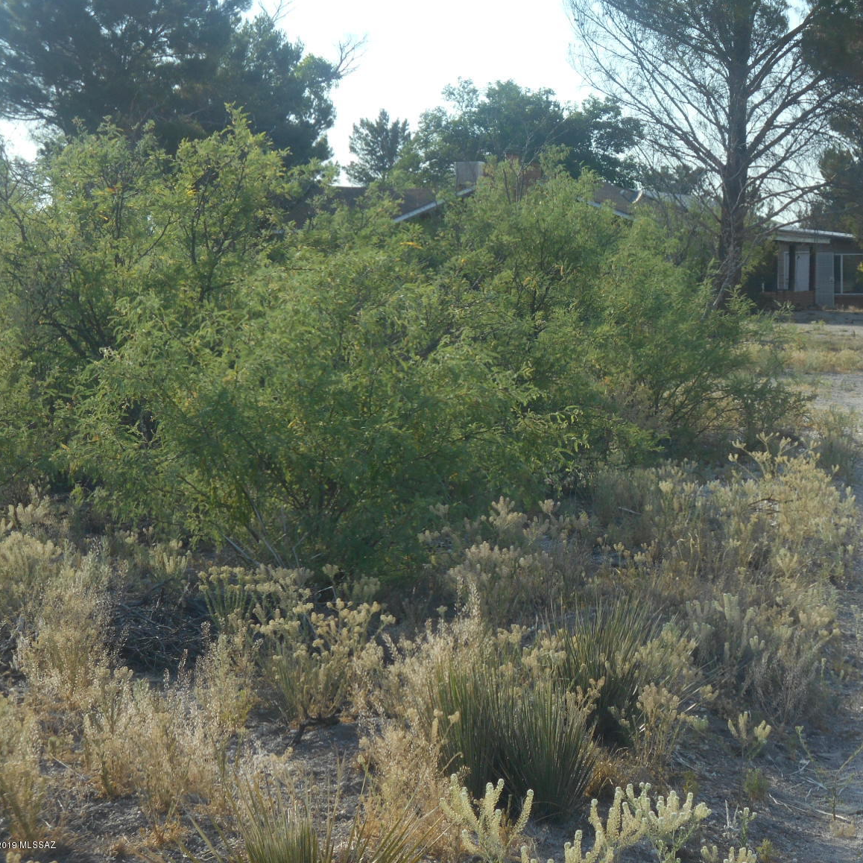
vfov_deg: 16.6
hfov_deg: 16.5
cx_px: 581
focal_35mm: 105
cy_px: 428
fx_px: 2962
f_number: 6.3
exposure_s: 1/320
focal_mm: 15.4
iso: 80
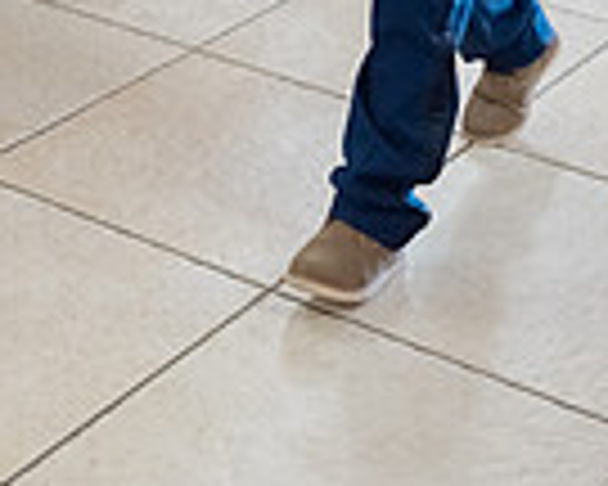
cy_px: -252
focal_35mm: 104
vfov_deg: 13.9
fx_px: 1871
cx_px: 205
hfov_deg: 18.4
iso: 6400
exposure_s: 1/160
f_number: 3.5
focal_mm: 30
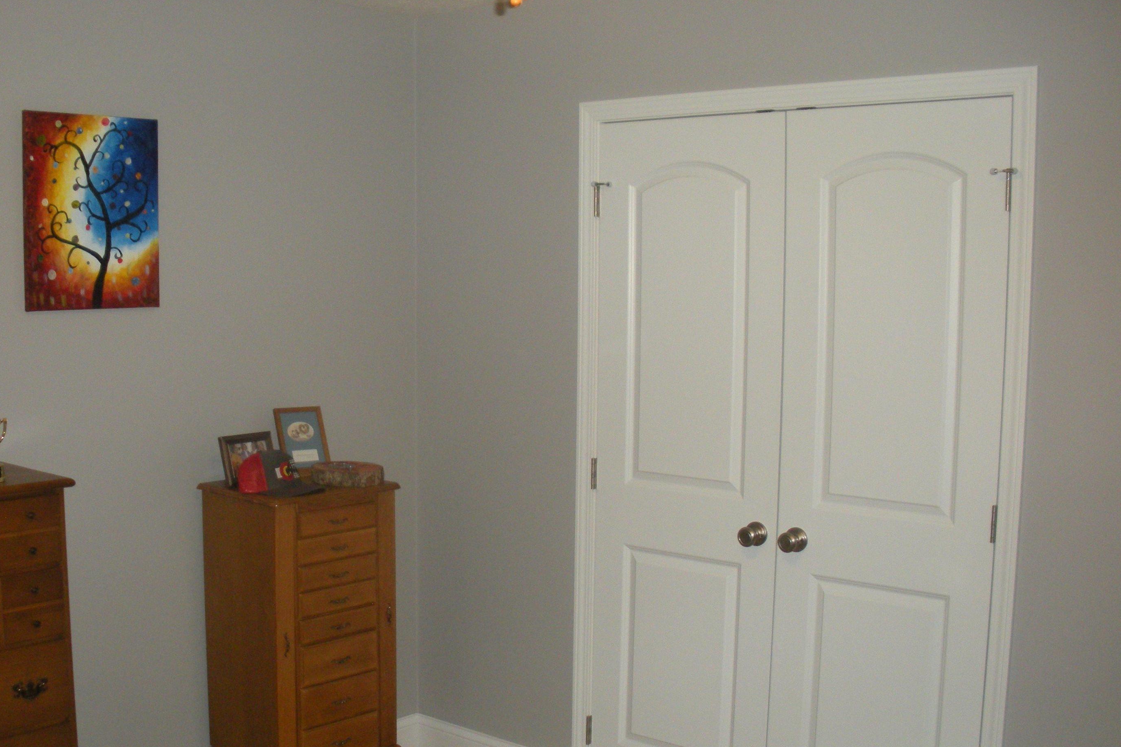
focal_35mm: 42
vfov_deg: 31.8
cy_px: 446
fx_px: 1308
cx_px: 510
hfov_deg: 46.3
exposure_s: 1/60
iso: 268
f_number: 3.5
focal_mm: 6.3
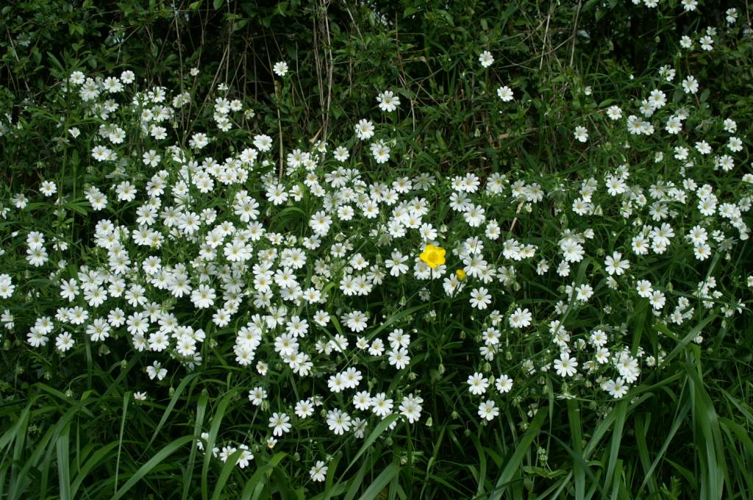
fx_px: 877
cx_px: 376
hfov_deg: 46.5
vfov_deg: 31.8
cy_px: 250
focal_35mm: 42
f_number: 5.6
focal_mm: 28
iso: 100
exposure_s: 1/400
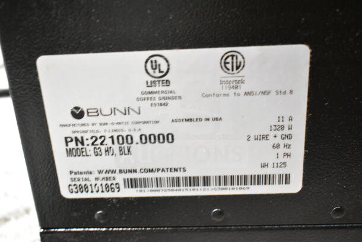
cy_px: 121
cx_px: 181
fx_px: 483
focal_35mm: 48
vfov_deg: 28.1
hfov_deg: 41.1
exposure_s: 1/50
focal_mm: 32
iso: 4000
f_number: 4.5
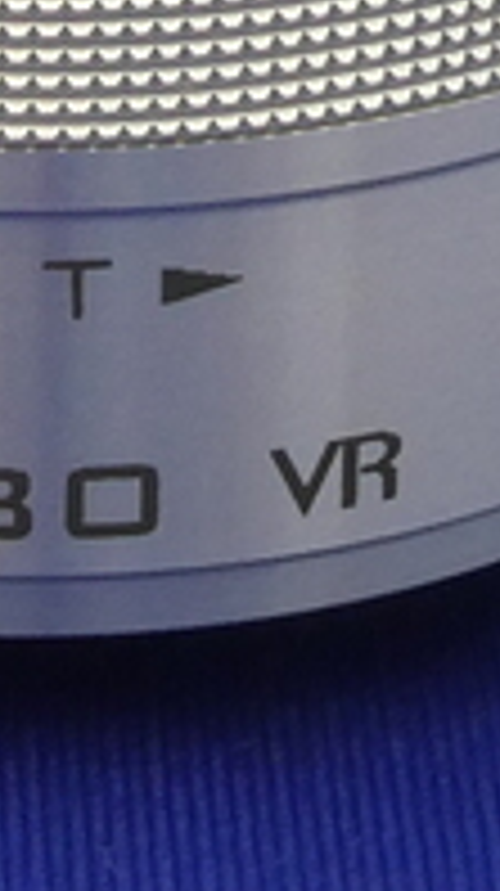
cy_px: -230
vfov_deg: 7.4
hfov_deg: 4.2
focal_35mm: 291
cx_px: -59
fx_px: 6876
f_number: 8
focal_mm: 7.8
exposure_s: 1/3.2
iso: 200
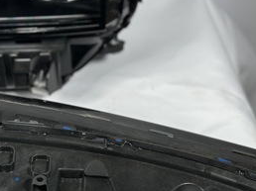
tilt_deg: -41.8
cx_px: 29
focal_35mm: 119
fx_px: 879
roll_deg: -1.1
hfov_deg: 16.4
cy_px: 208
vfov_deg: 12.2
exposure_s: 1/100
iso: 100
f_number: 1.78
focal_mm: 6.86
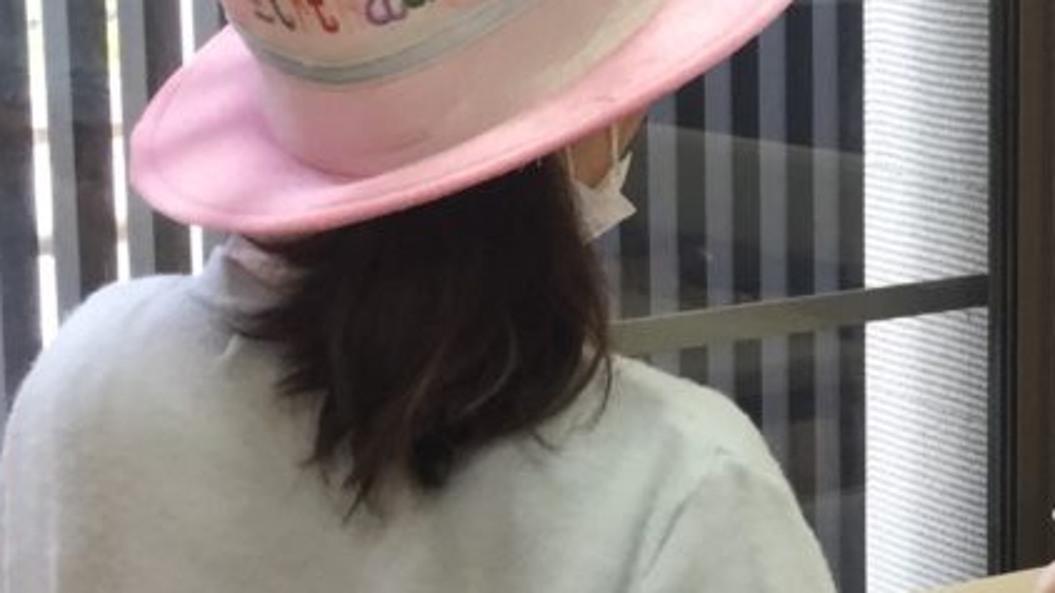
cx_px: 1222
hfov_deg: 23.9
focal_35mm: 82
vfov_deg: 14.7
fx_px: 2293
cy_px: 195
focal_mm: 3.3
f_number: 2.4
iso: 25
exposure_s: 1/30
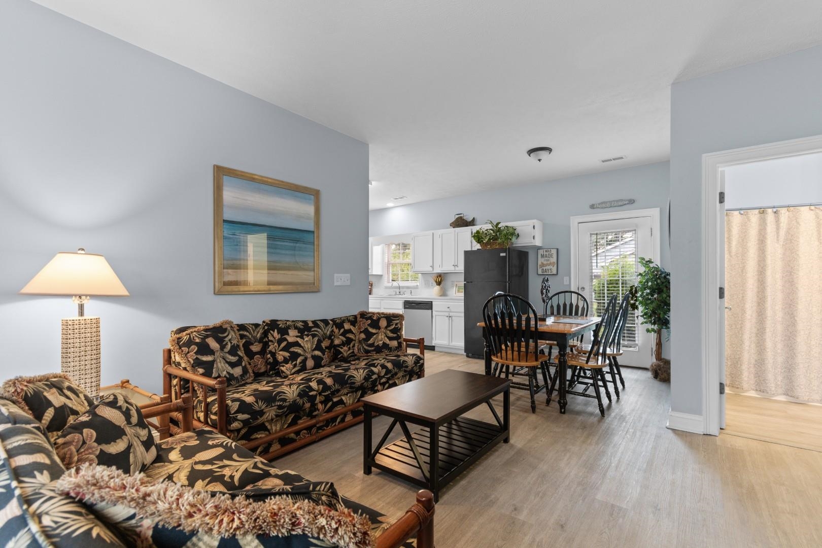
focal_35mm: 15
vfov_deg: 77.3
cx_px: 411
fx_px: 342
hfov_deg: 100.4
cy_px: 274
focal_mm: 10
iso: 100
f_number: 4.5
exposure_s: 1/1.25
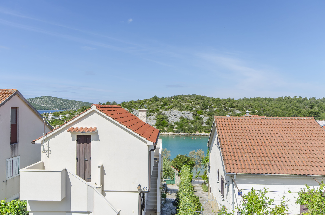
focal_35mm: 30
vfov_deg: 43.4
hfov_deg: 62.0
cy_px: 108
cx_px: 162
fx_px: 270
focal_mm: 20
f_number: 9
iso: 100
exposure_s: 1/320
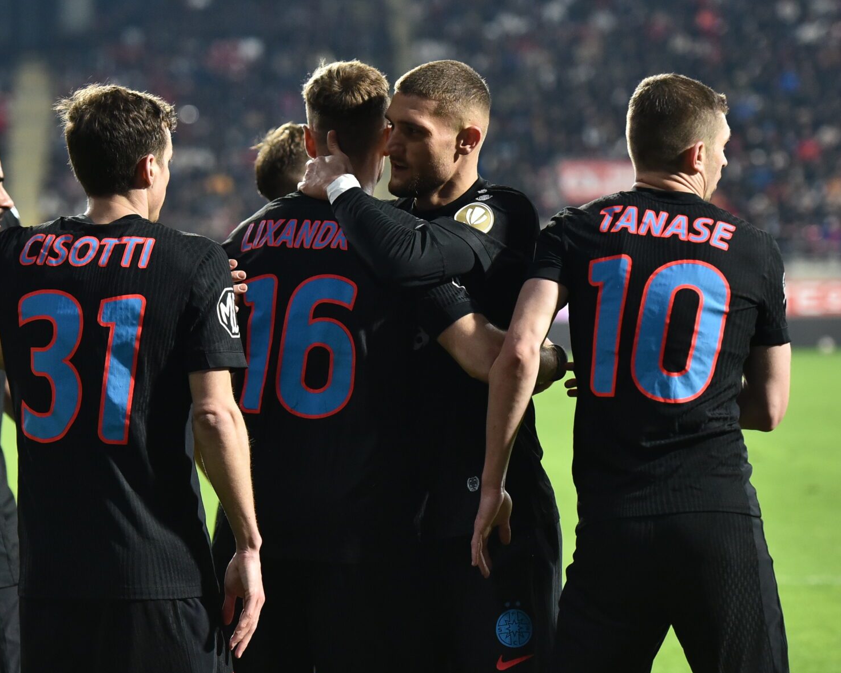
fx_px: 4555
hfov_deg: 10.5
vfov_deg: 8.4
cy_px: 378
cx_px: 346
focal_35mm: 183
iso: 2000
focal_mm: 112
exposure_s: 1/1000
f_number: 2.8
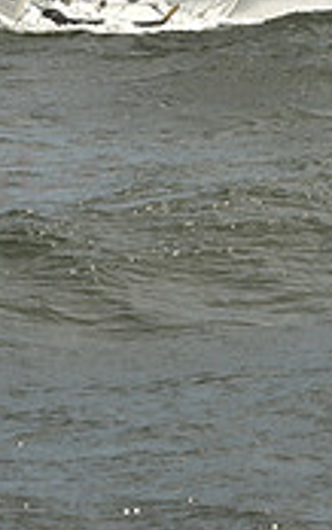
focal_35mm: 238
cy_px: -302
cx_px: 282
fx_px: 3440
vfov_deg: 8.6
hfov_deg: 5.5
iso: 250
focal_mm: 70
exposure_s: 1/800
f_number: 9
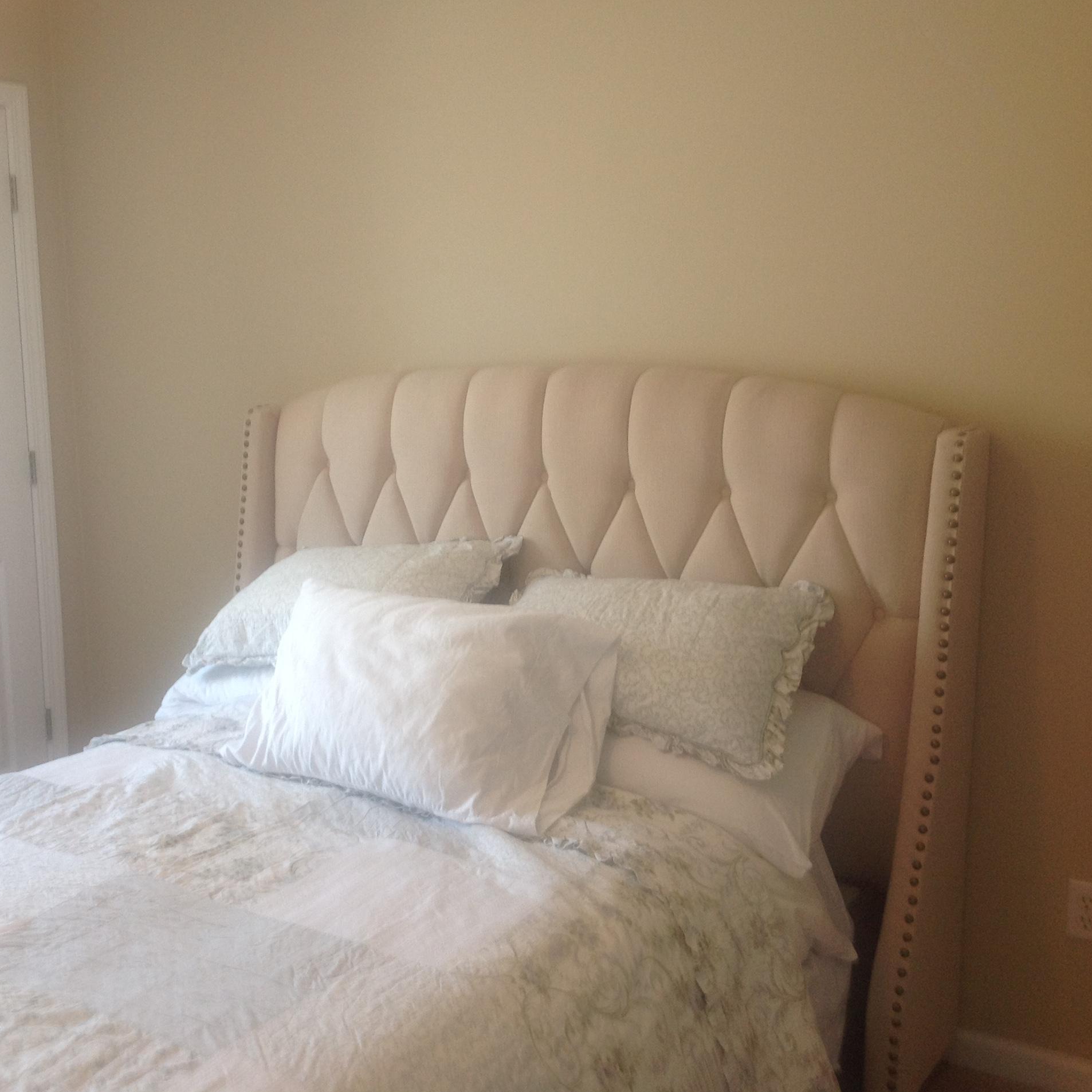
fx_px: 1499
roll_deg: -0.2
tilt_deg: -9.7
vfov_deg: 40.0
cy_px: 545
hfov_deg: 39.8
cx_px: 422
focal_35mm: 42
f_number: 2.4
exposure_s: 1/15
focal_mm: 4.28
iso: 50
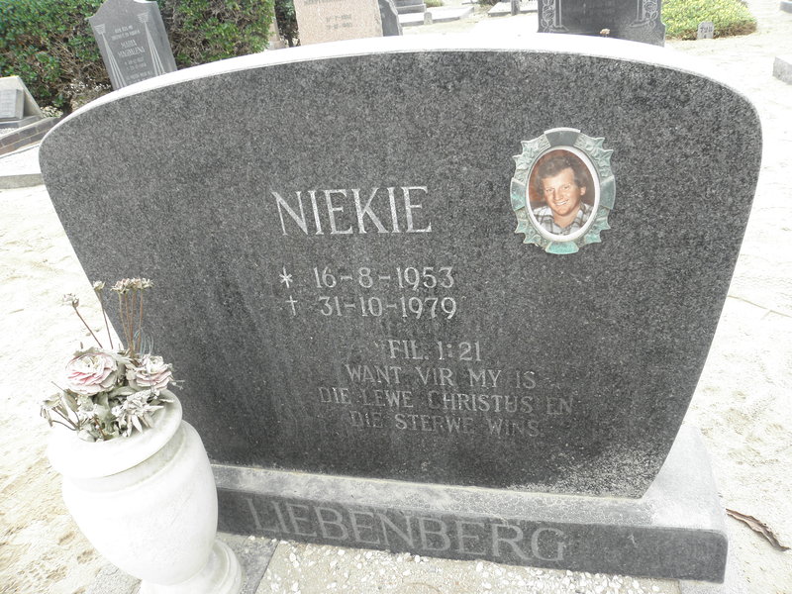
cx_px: 396
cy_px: 297
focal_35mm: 26
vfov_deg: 53.1
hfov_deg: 67.3
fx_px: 595
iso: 64
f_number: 4
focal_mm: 4.6
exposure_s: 1/50
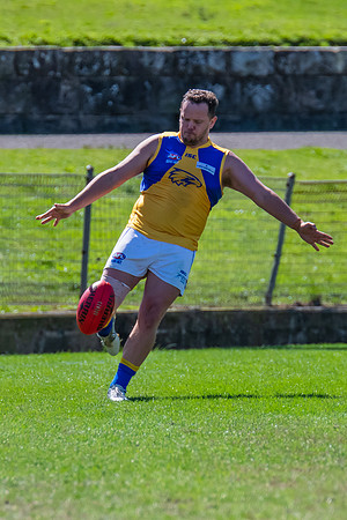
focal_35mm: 1060
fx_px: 15326
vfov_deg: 1.9
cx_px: 135
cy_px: 221
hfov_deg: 1.3
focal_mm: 420
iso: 800
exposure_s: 1/2000
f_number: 5.6
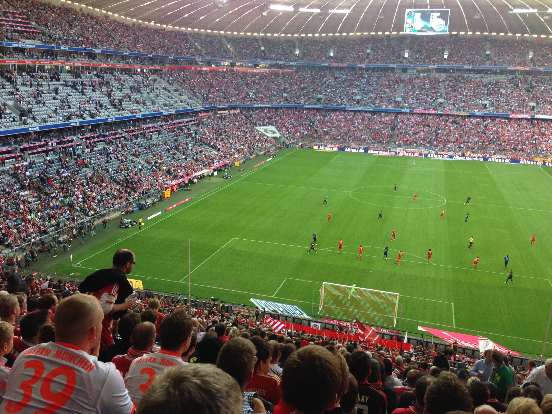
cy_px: 207
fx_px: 526
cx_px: 276
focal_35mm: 33
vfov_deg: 42.9
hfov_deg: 55.4
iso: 64
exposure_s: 1/120
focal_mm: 4.13
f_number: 2.4
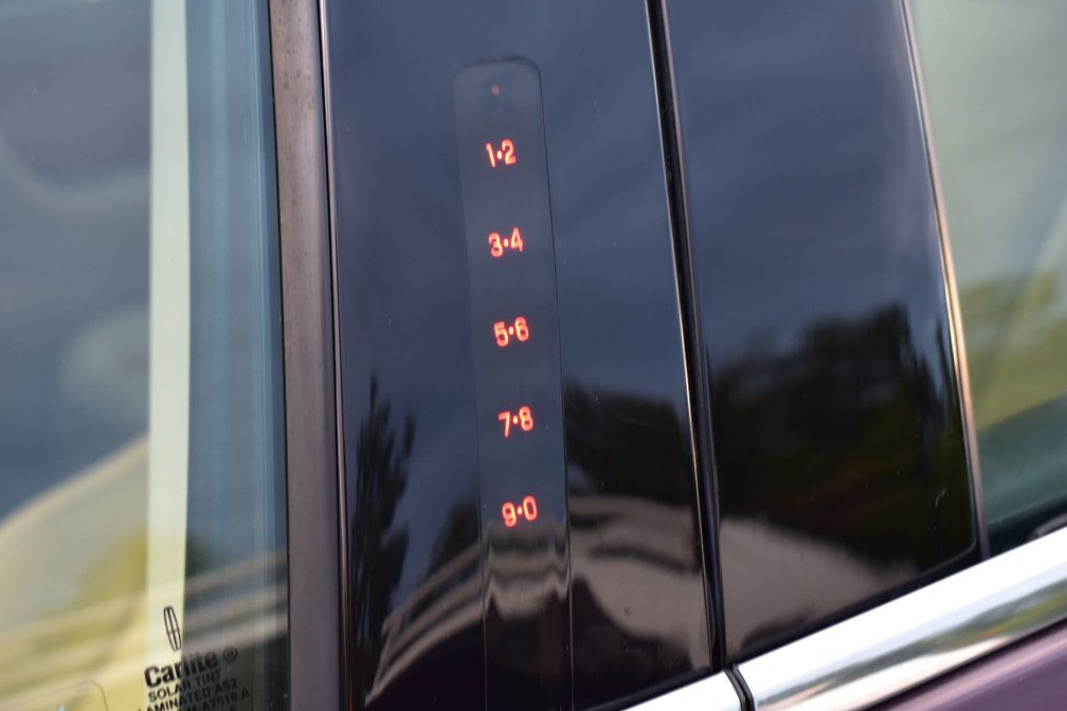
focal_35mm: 64
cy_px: 351
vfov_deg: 21.2
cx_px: 528
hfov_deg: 31.4
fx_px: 1897
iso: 640
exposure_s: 1/15
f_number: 6.3
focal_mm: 42
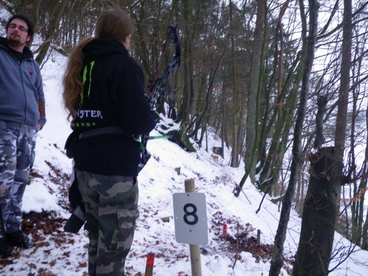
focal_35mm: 28
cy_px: 138
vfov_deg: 49.7
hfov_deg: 63.4
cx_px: 184
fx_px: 298
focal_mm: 5
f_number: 4.2
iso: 64
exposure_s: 1/50
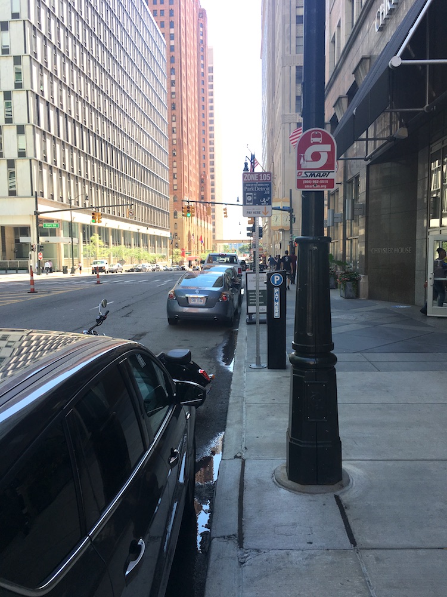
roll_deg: -0.1
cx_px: 224
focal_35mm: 29
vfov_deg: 61.7
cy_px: 298
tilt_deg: -5.2
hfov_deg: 48.2
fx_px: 499
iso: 25
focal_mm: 4.15
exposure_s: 1/439
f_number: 2.2
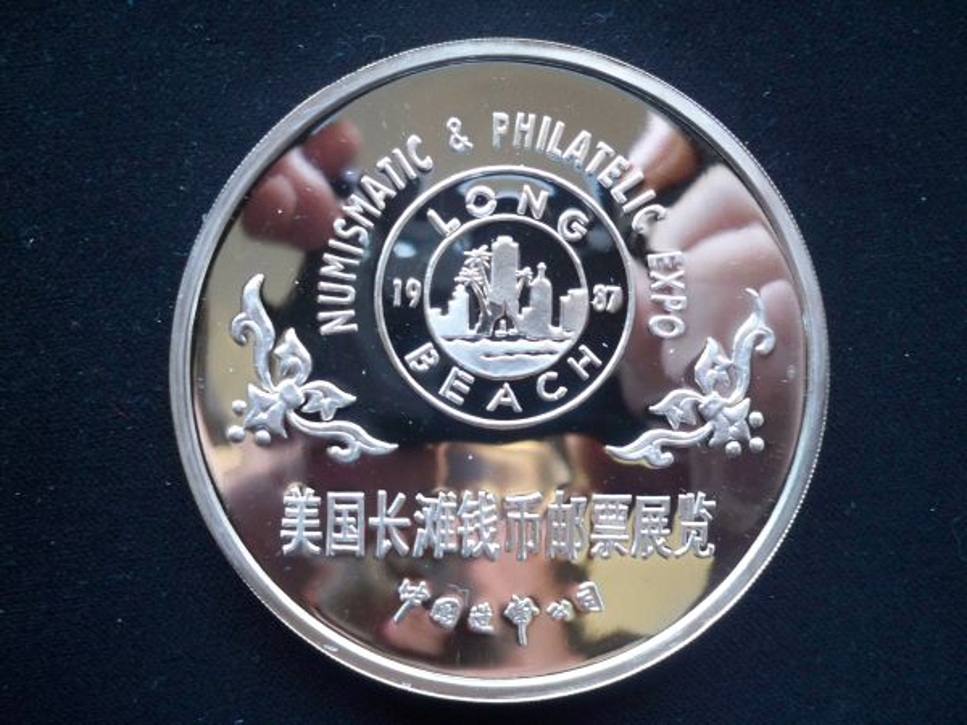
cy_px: 362
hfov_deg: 52.6
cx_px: 484
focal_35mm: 35
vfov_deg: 40.7
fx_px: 978
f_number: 3.1
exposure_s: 1/60
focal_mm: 6.3
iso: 250
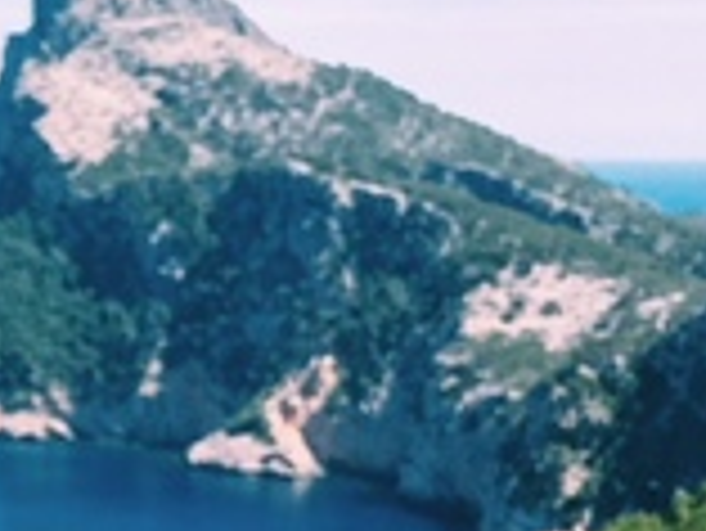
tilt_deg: -5.4
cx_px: -490
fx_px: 3021
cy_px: 333
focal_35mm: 148
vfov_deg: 10.0
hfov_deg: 12.4
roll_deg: +3.1
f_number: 2.2
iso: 25
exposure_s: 1/686
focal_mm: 4.15
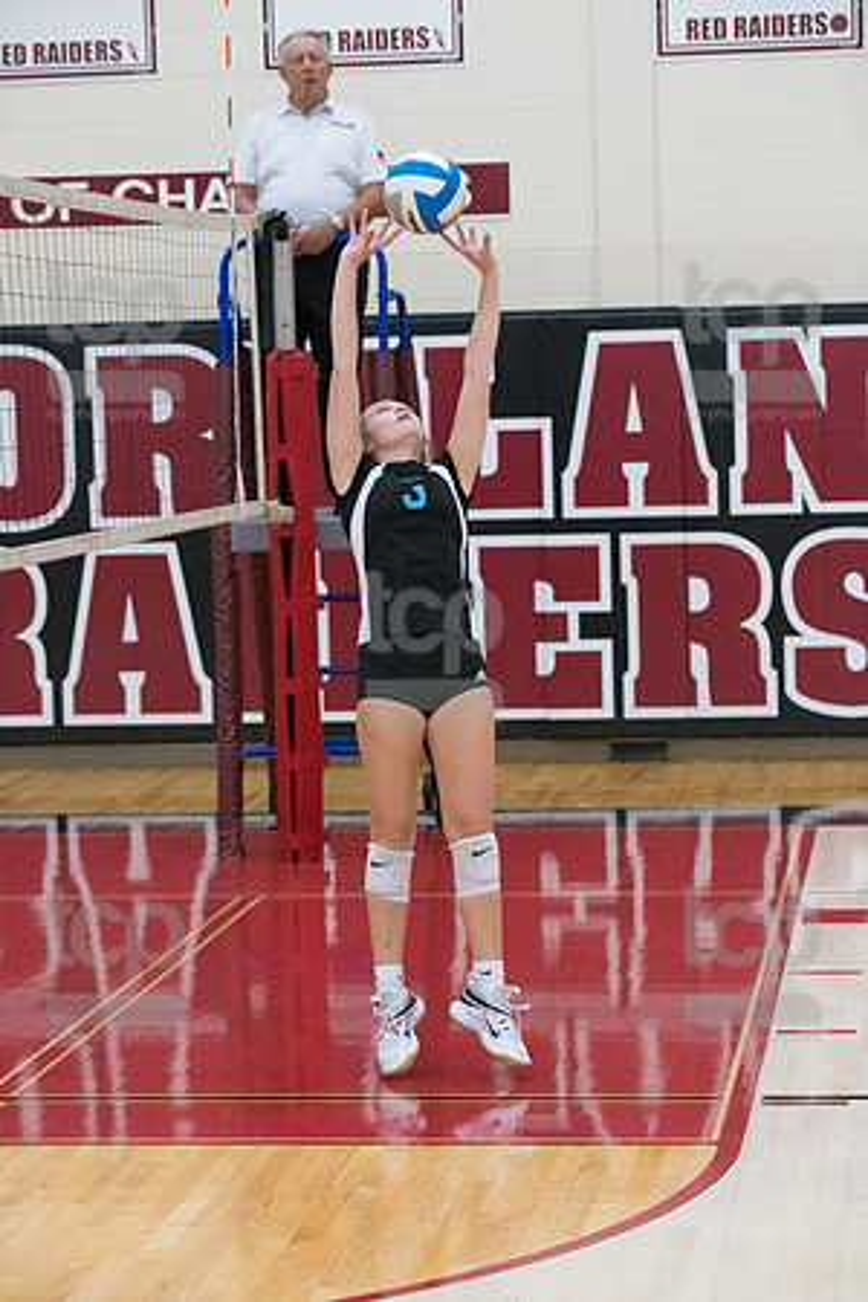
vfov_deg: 20.0
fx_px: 3689
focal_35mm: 102
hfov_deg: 13.4
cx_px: 434
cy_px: 651
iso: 6400
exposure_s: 1/1000
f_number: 4.5
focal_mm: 102
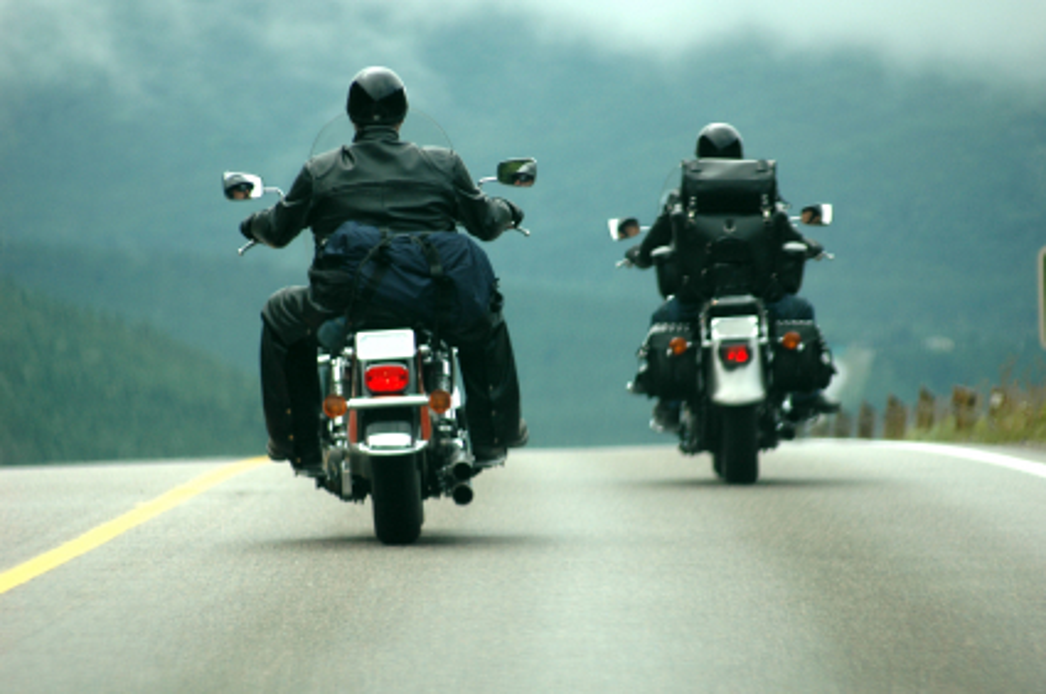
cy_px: 347
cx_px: 523
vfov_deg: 4.2
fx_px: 9574
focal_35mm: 330
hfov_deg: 6.3
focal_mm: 220
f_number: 5.3
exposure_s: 1/500
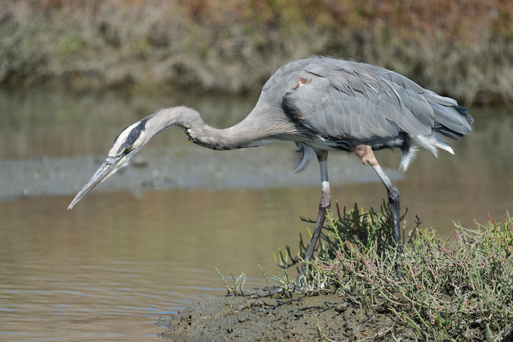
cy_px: 171
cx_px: 256
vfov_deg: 2.7
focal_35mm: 508
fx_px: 7238
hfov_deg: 4.1
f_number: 6.3
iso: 400
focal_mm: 508
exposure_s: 1/1250
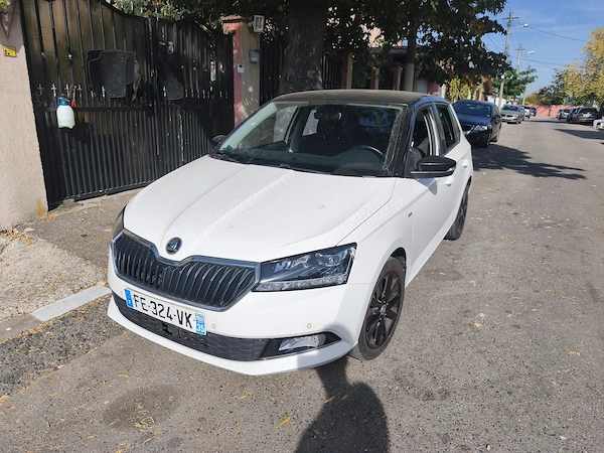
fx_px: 401
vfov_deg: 58.9
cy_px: 226
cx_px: 302
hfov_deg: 73.9
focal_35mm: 23
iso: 50
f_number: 1.65
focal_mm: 6.18
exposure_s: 1/1376
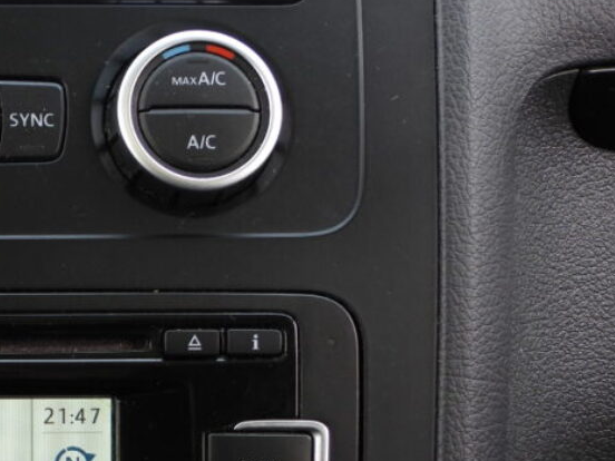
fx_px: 1741
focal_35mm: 98
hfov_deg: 18.8
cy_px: 402
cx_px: -155
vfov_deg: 14.9
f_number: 3.2
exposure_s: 1/80
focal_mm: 6.8
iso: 100
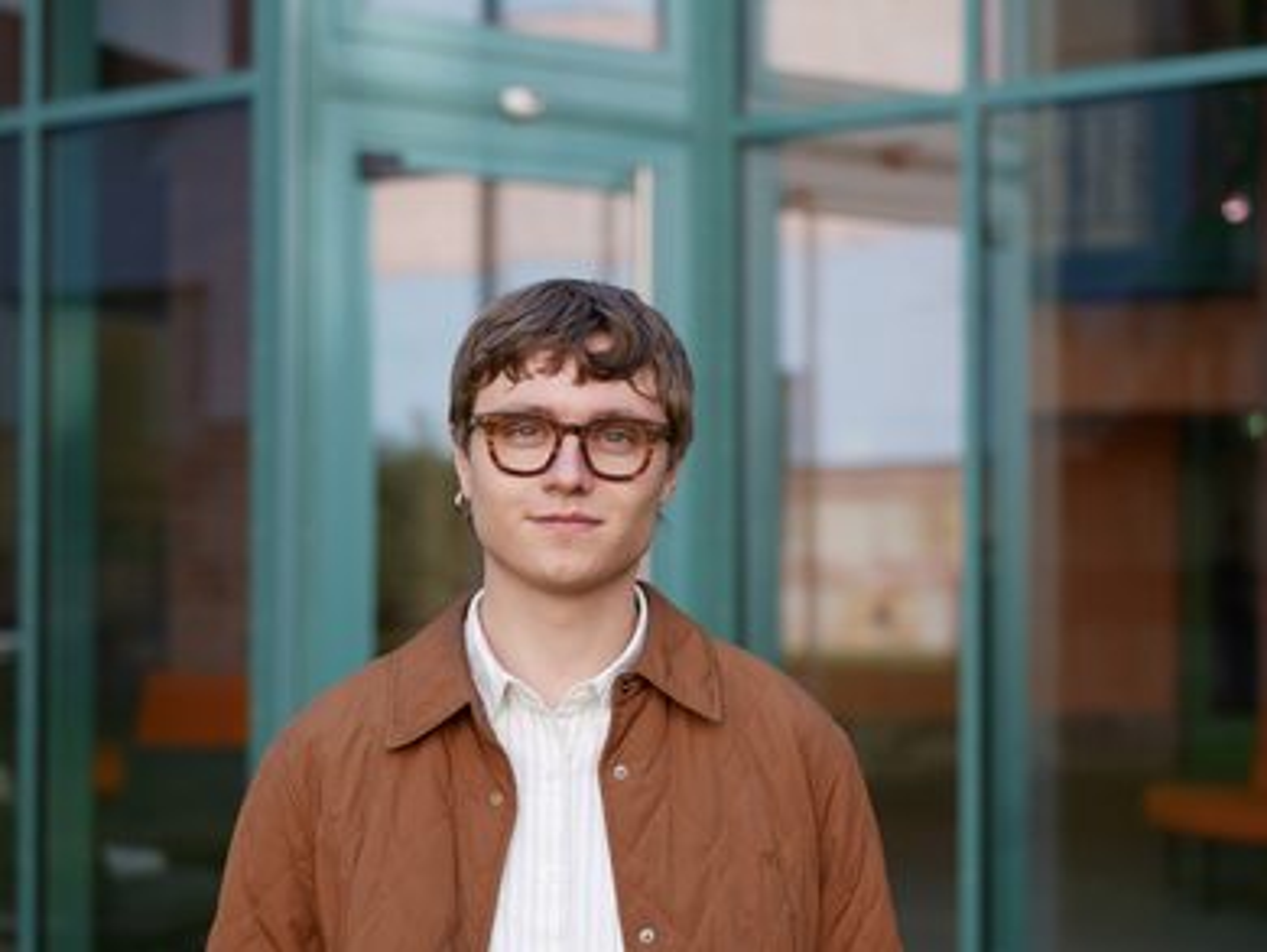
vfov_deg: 17.2
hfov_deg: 22.7
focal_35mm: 86
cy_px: 476
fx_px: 3150
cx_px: 634
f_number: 2.2
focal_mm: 43
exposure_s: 1/800
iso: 200
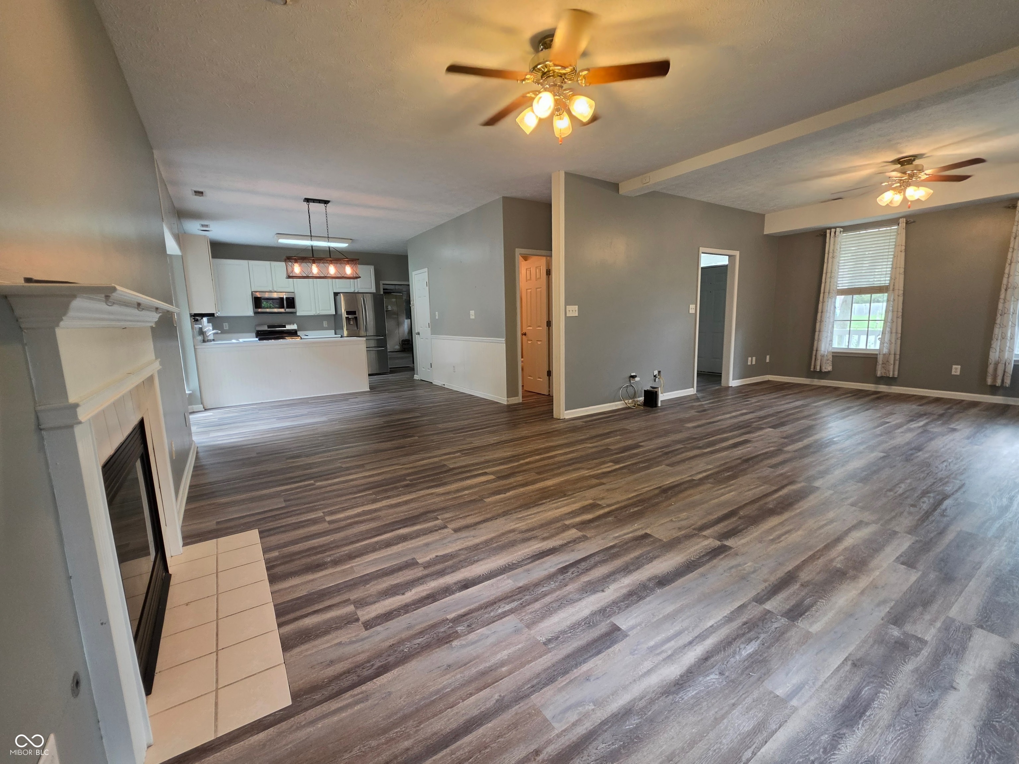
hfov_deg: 106.2
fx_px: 383
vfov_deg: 89.9
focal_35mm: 13
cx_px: 510
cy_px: 382
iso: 200
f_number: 1.9
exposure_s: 1/120
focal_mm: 2.2
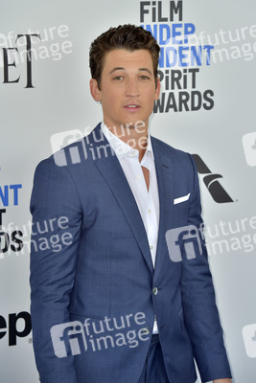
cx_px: 128
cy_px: 192
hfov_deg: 10.2
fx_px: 1439
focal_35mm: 135
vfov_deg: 15.2
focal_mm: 135
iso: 500
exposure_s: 1/320
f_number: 6.3
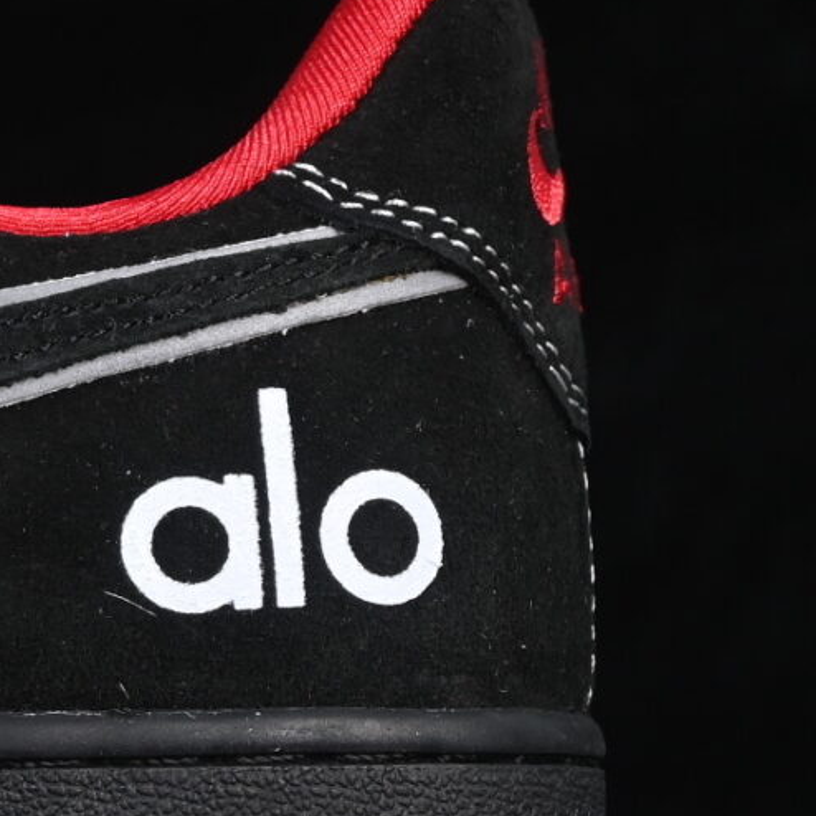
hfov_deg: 5.2
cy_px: 249
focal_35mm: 330
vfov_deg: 5.3
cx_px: -770
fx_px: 8801
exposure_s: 1/60
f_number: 6.3
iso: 160
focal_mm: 50
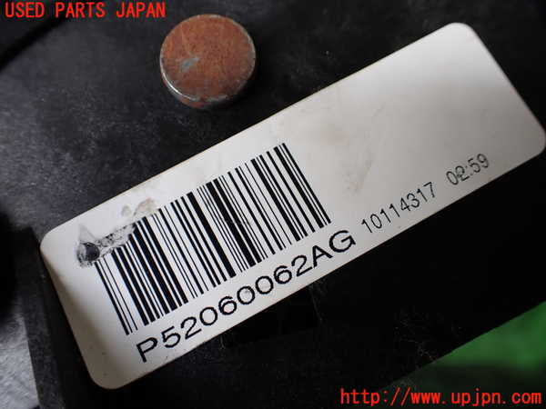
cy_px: 204
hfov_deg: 60.0
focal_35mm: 30
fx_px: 473
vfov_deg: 46.8
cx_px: 273
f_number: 2.3
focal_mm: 5.4
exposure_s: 1/125
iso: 100
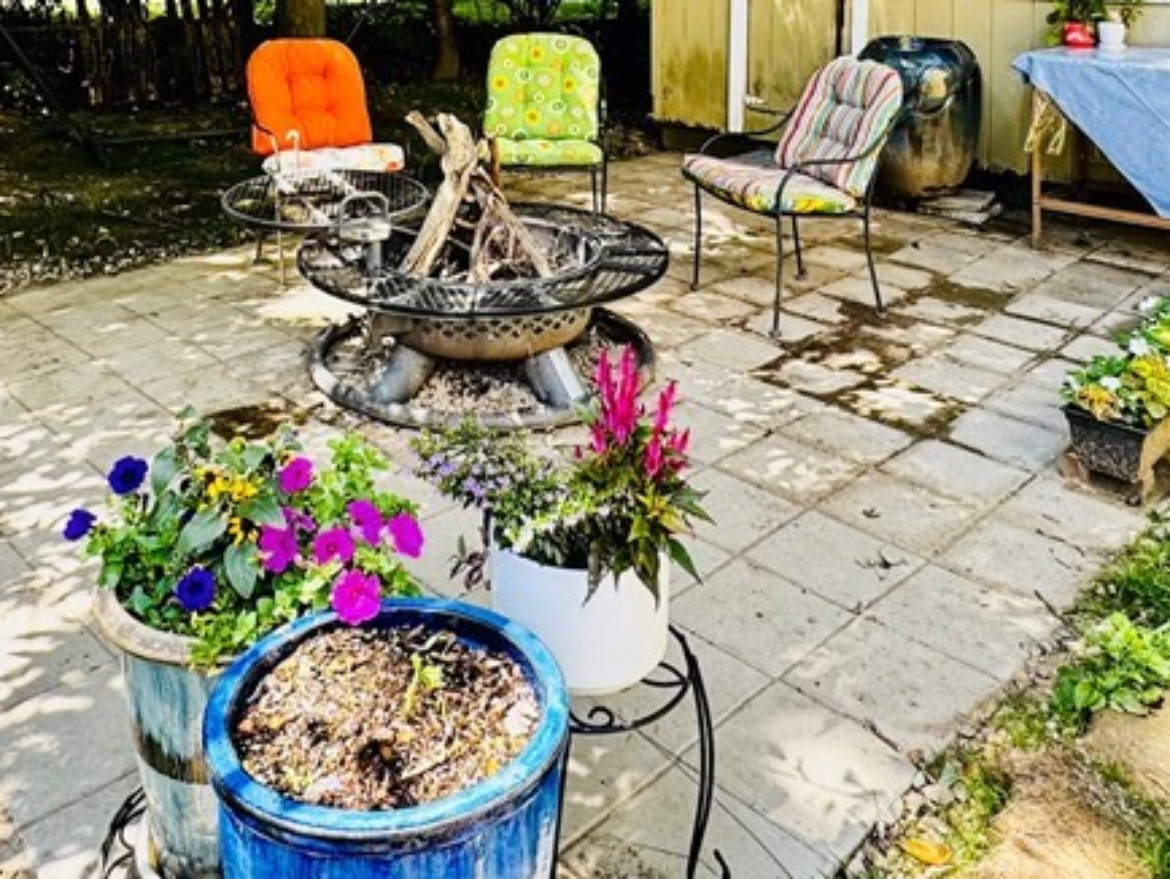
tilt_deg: -1.7
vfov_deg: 37.8
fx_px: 1116
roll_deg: -0.4
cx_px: 488
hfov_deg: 55.0
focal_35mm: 33
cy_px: -22
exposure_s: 1/99
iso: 50
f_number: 2.2
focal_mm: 2.22
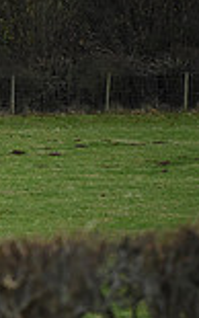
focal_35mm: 761
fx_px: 6597
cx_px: -277
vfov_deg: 2.8
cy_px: 111
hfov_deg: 1.7
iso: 3200
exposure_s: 1/1000
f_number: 4.5
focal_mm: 200
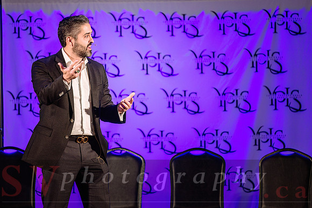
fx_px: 1943
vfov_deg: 6.1
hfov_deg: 9.2
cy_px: 91
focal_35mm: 224
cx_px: 137
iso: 1600
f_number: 2.8
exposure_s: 1/320
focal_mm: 200
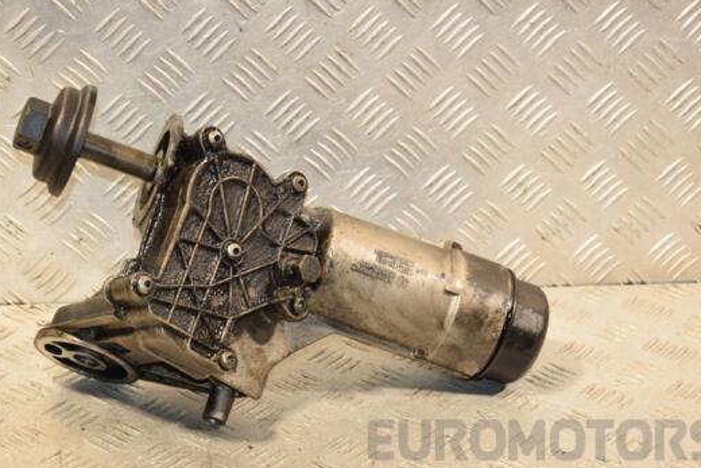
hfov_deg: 22.6
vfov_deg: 15.2
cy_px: 260
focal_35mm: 90
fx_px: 1753
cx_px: 342
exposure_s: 1/200
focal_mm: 52
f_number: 5
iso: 800
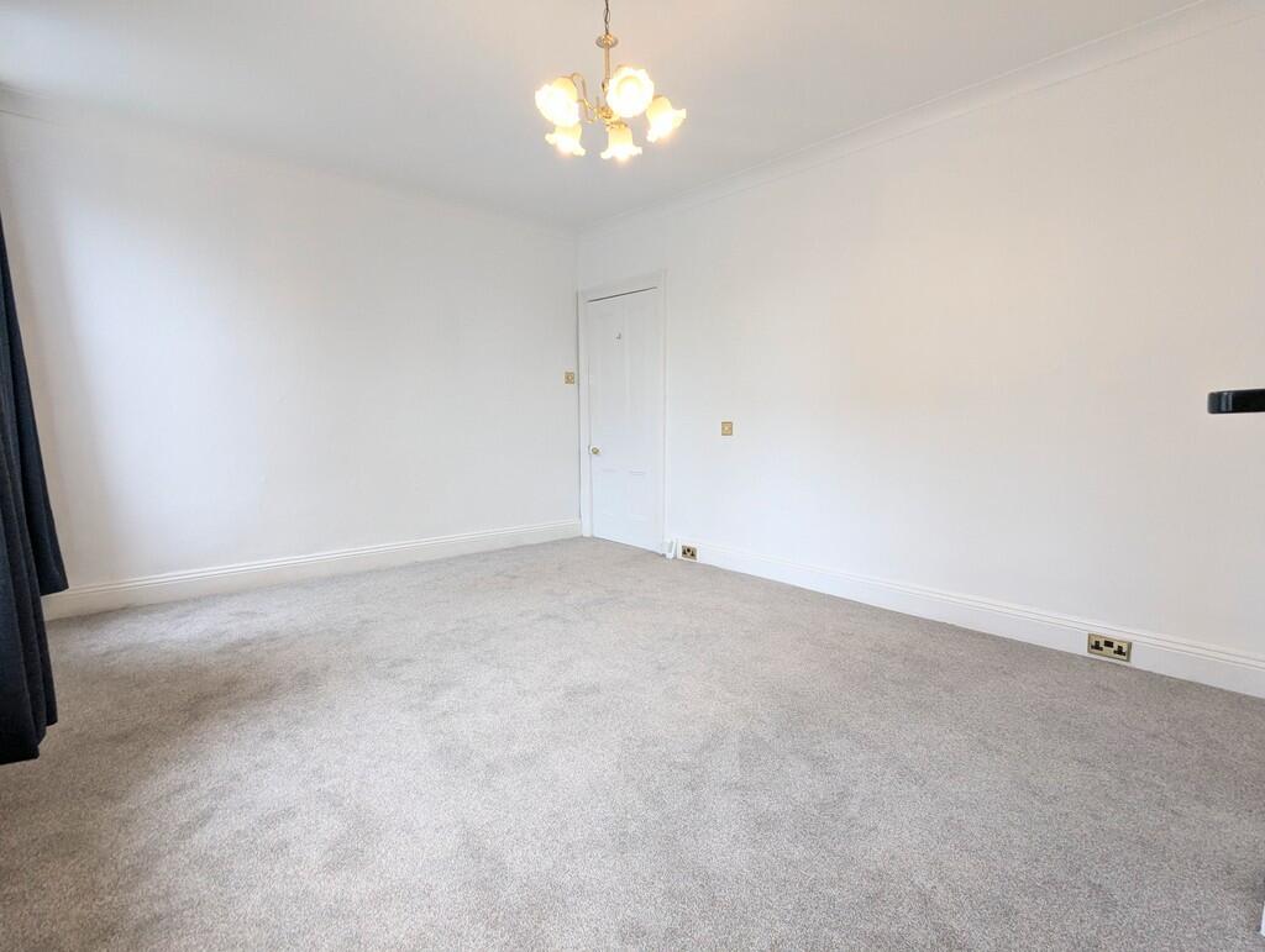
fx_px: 586
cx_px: 632
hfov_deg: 94.4
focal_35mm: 16
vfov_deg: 78.2
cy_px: 476
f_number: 2.2
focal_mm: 2.35
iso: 131
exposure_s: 1/25
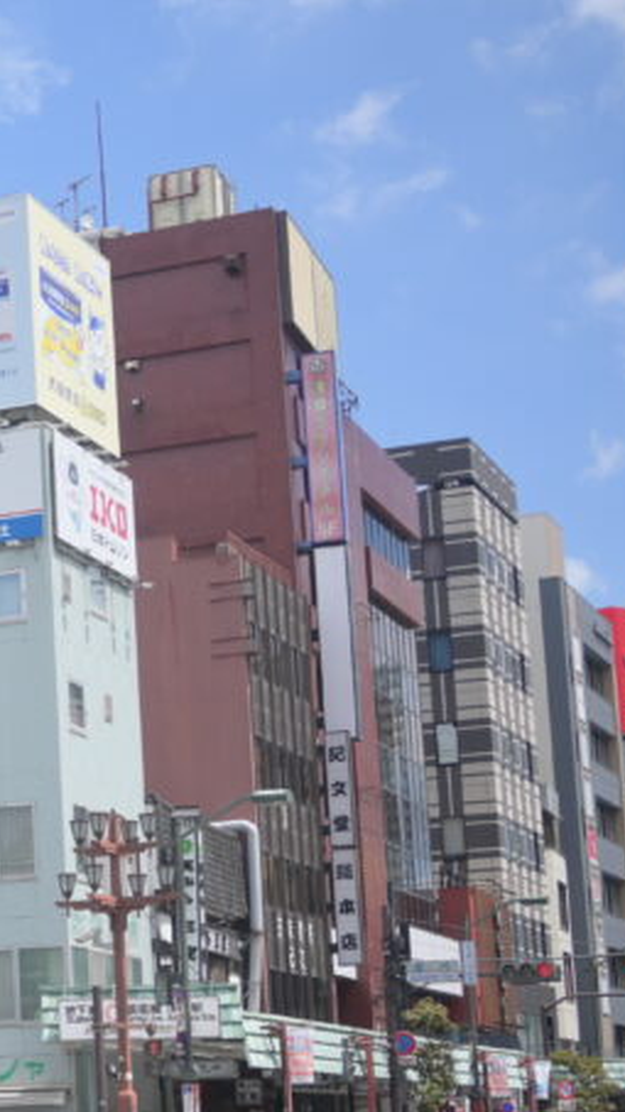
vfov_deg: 26.4
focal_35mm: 80
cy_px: 756
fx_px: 2353
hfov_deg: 13.8
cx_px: -436
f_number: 4
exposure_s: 1/800
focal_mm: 22.5
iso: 100
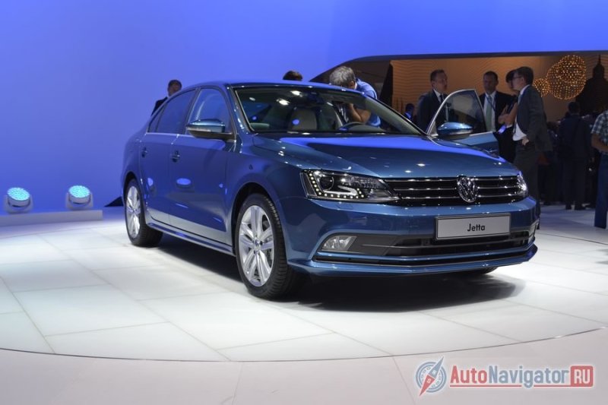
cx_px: 304
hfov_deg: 49.6
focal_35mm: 39
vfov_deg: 34.2
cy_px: 202
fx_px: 658
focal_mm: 26
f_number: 5.6
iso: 250
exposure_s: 1/125
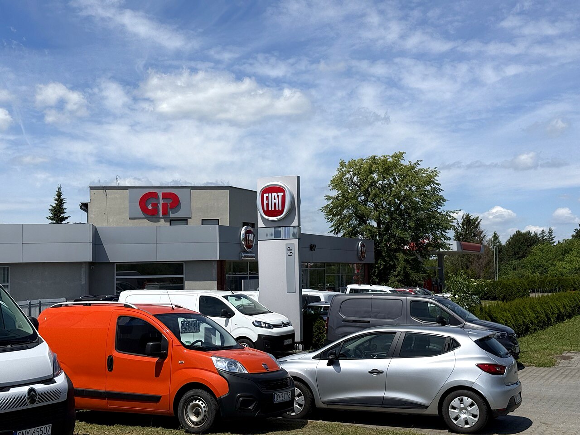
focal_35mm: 48
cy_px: 218
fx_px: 804
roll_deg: +0.4
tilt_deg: +5.6
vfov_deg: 30.3
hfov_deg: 39.7
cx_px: 290
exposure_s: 1/11364
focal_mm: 6.76
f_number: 1.78
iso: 80
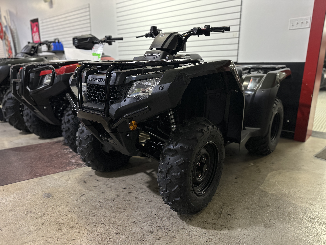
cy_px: 122
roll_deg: +0.0
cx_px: 163
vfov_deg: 56.8
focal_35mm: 24
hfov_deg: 71.6
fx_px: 226
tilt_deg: -13.5
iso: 160
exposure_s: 1/120
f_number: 1.78
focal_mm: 6.86
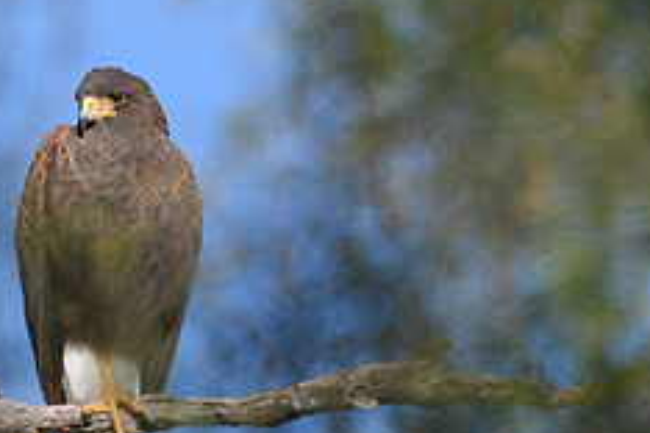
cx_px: 75
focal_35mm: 1858
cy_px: 187
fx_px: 33545
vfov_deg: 0.7
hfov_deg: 1.1
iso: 720
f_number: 6.3
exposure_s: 1/3200
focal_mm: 500
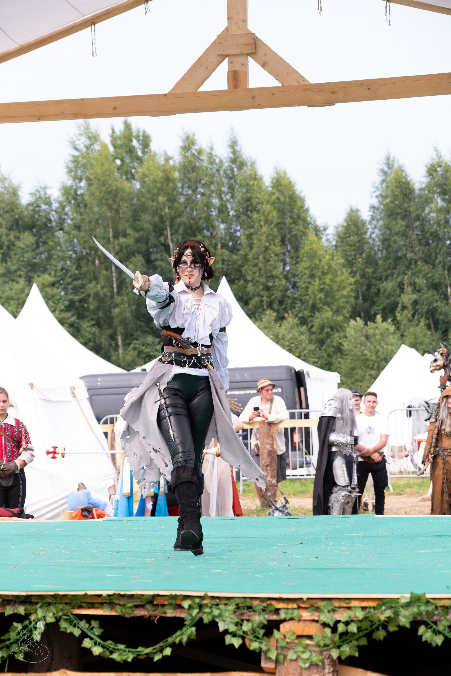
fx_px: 1560
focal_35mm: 83
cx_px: 226
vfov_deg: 24.5
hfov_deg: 16.5
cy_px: 338
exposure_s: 1/1000
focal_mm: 55
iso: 320
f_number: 3.6
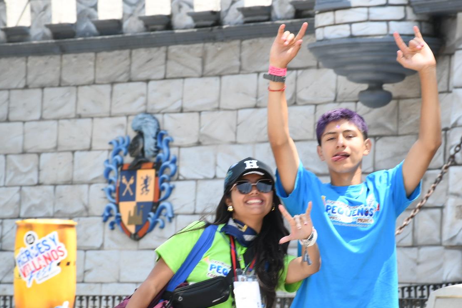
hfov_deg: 9.9
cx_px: 254
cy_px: 204
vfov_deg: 6.6
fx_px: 2657
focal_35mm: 207
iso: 200
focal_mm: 95
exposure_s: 1/125
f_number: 9
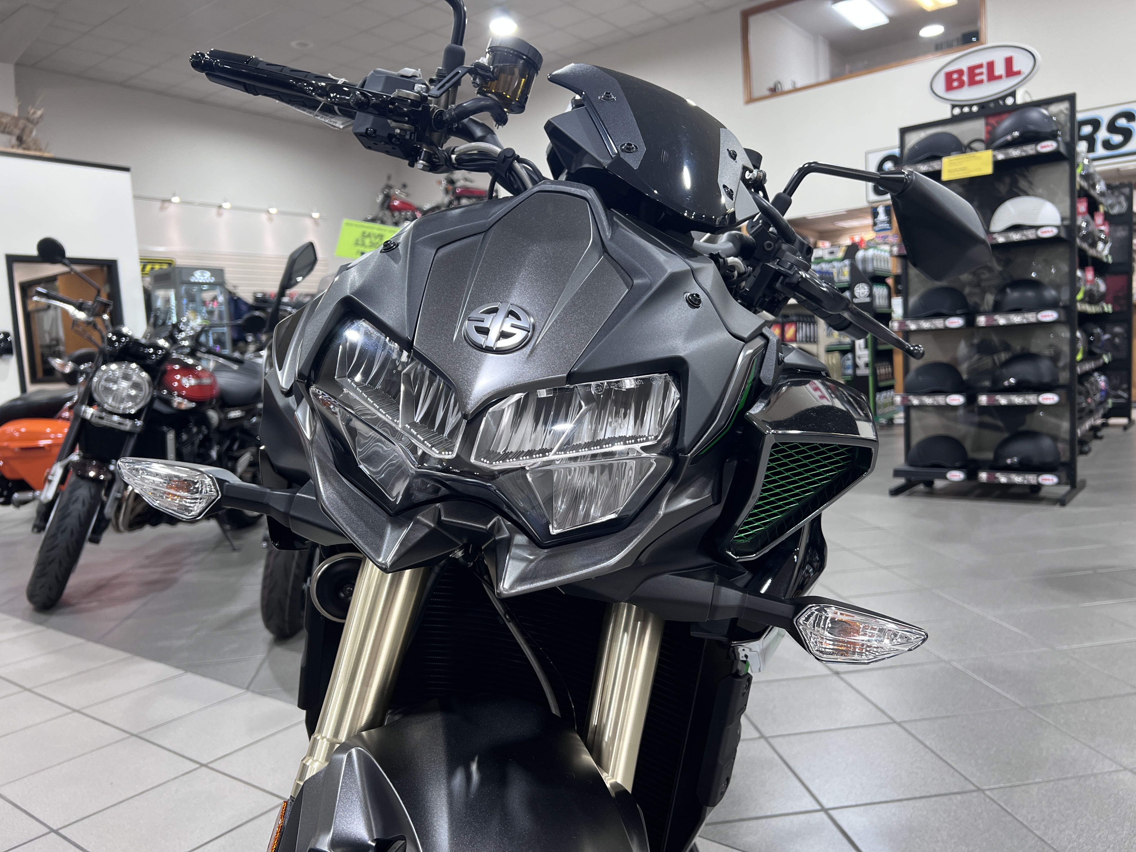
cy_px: 426
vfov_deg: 53.1
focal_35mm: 26
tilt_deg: -5.2
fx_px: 853
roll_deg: +3.7
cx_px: 568
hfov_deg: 67.3
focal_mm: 5.7
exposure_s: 1/120
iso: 125
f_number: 1.5
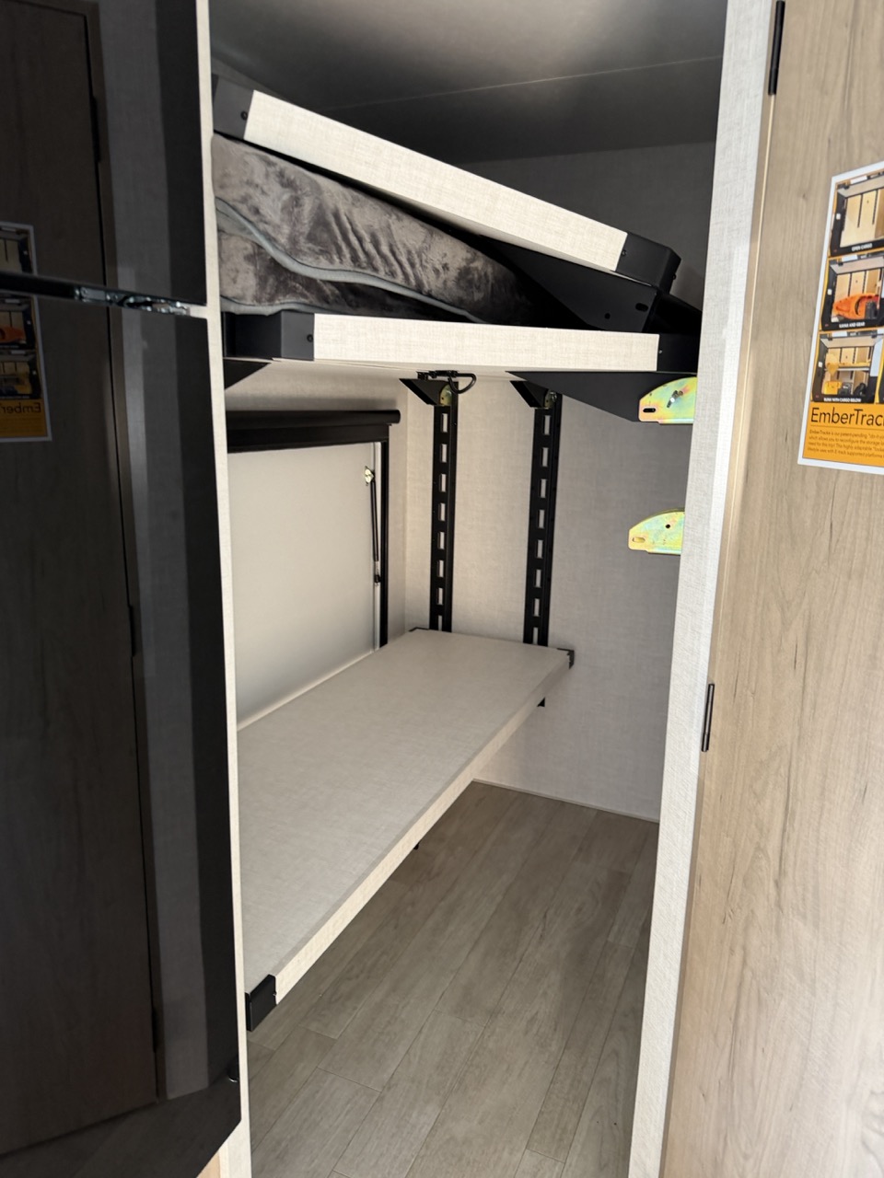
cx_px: 442
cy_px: 589
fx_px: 817
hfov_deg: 56.8
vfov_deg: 71.6
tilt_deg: -13.6
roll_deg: +1.1
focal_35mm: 24
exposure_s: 1/65
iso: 200
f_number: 1.78
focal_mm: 6.76
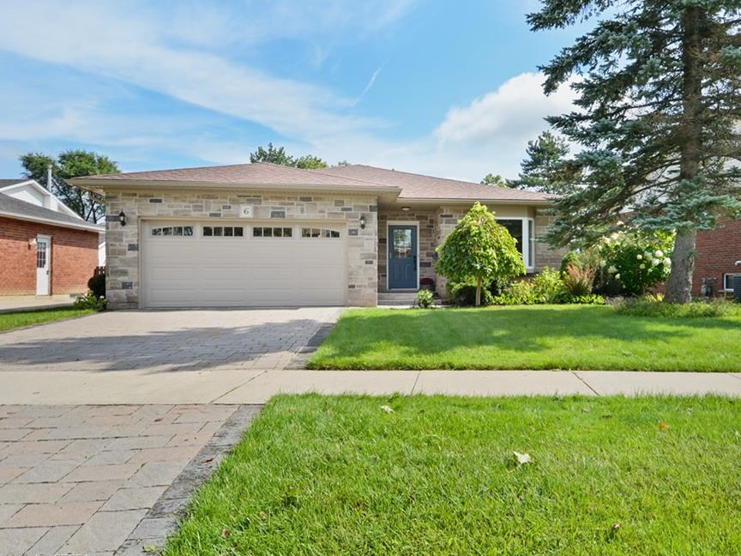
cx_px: 432
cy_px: 276
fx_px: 547
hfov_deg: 67.7
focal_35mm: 26
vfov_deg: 53.8
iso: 250
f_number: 9
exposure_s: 1/125
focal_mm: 15
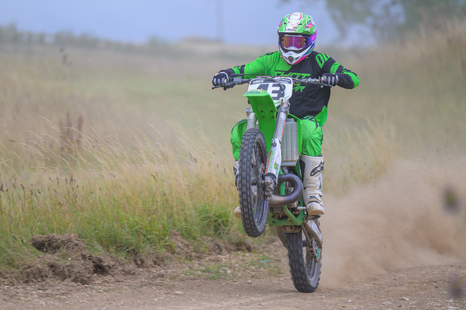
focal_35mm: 300
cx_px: 233
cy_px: 155
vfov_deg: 4.6
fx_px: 3881
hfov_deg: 6.9
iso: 64
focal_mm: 200
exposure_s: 1/400
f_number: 2.8
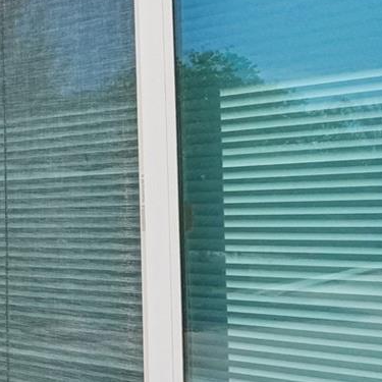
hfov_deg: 23.4
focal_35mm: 55
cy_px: 195
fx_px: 687
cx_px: -221
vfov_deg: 31.1
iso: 800
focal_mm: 10
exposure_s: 1/4000
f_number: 8
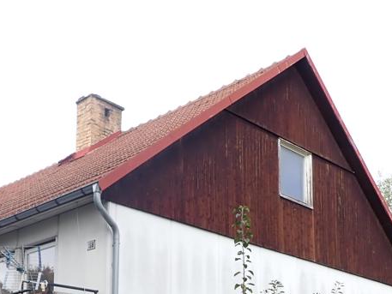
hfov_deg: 34.0
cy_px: 324
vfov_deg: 24.4
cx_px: 126
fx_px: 634
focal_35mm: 56
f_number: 2.8
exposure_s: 1/640
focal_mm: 4.5
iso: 100
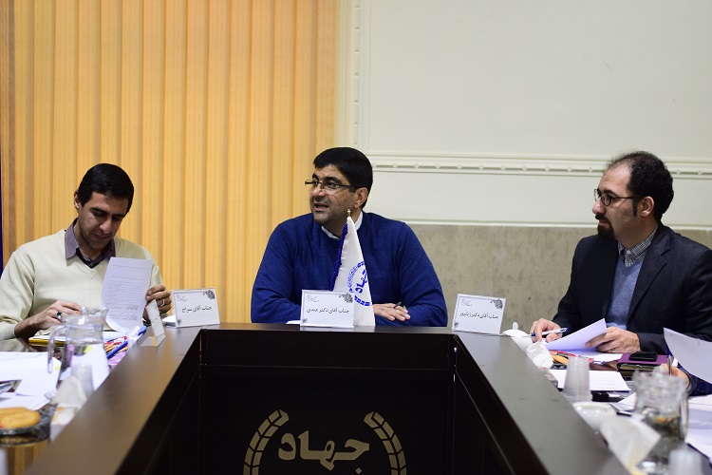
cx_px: 356
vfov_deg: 18.2
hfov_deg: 27.0
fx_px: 1483
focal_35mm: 75
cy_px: 238
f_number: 1.8
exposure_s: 1/160
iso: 400
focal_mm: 50
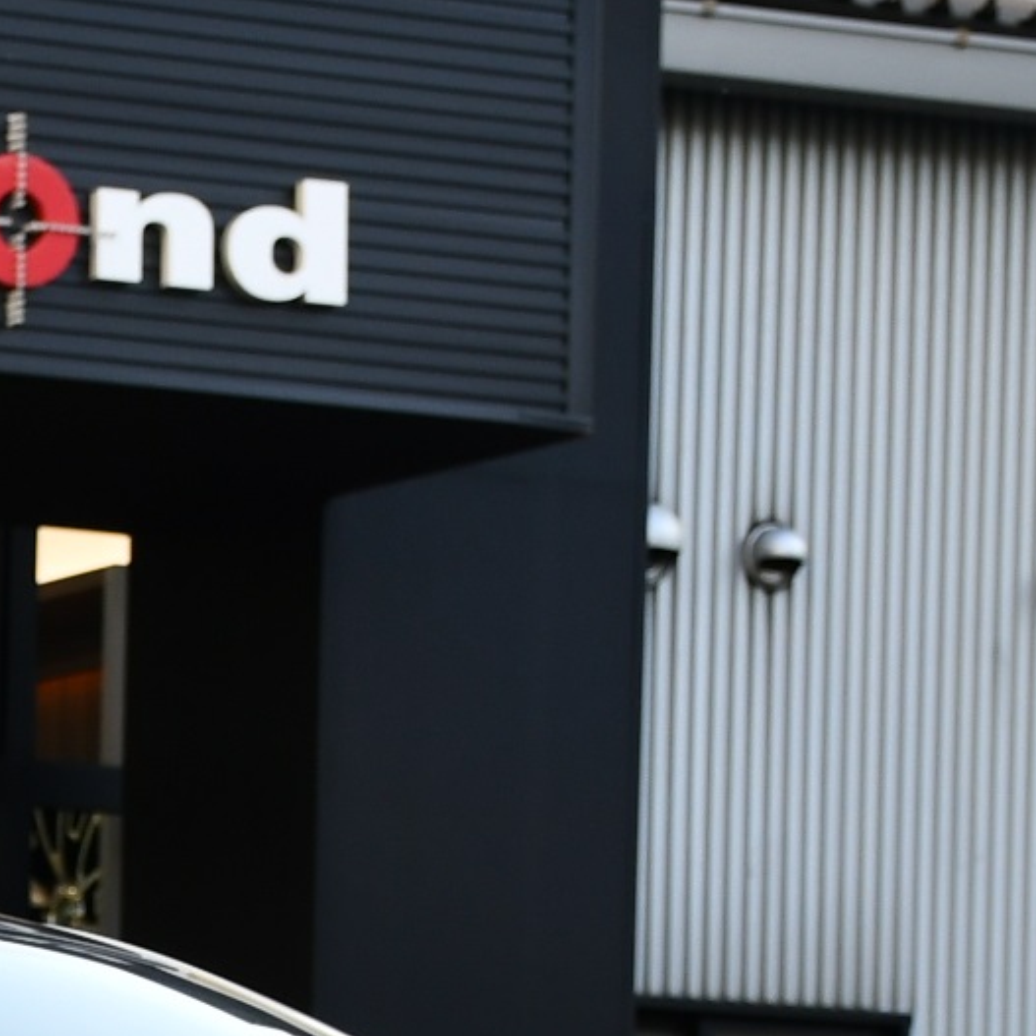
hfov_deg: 8.5
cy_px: 1525
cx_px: -543
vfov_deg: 8.5
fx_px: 6840
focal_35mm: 202
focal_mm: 30
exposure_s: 1/200
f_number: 4.5
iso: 200
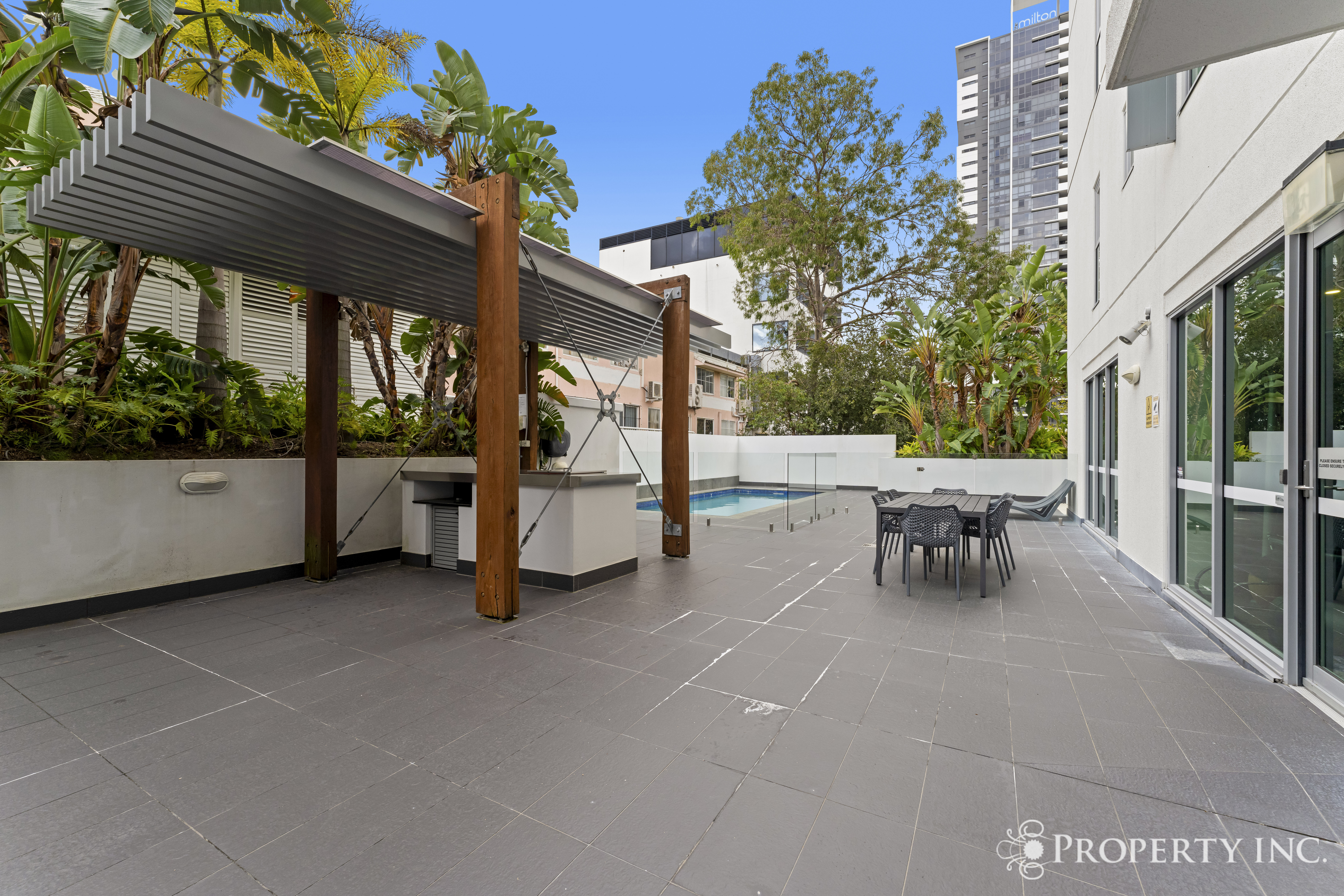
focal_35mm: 14
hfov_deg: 104.3
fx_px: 523
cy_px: 448
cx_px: 672
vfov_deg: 81.2
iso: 320
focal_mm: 14
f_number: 10
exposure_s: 1/50
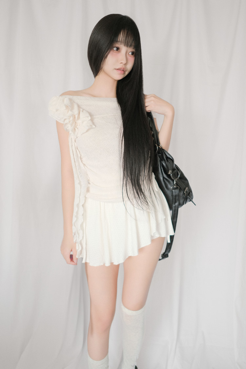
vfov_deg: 54.4
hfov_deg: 37.9
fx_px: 359
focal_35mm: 35
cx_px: 123
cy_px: 184
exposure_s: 1/125
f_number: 2
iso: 320
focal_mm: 23
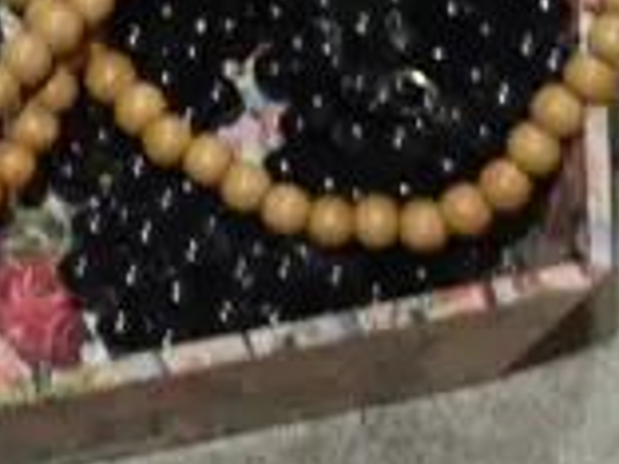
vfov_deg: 4.9
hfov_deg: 6.2
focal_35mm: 302
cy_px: -210
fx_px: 5400
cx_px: -1028
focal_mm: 23
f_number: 5.1
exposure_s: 1/60
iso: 400
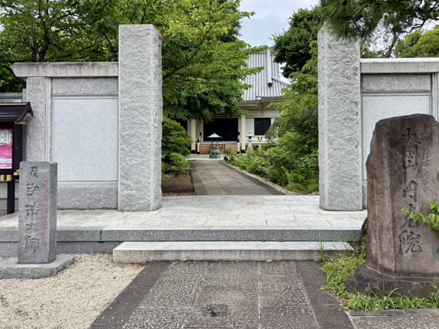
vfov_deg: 44.0
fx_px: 406
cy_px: 138
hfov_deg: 56.7
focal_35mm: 32
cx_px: 241
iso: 50
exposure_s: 1/758
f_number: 1.6
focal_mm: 5.96
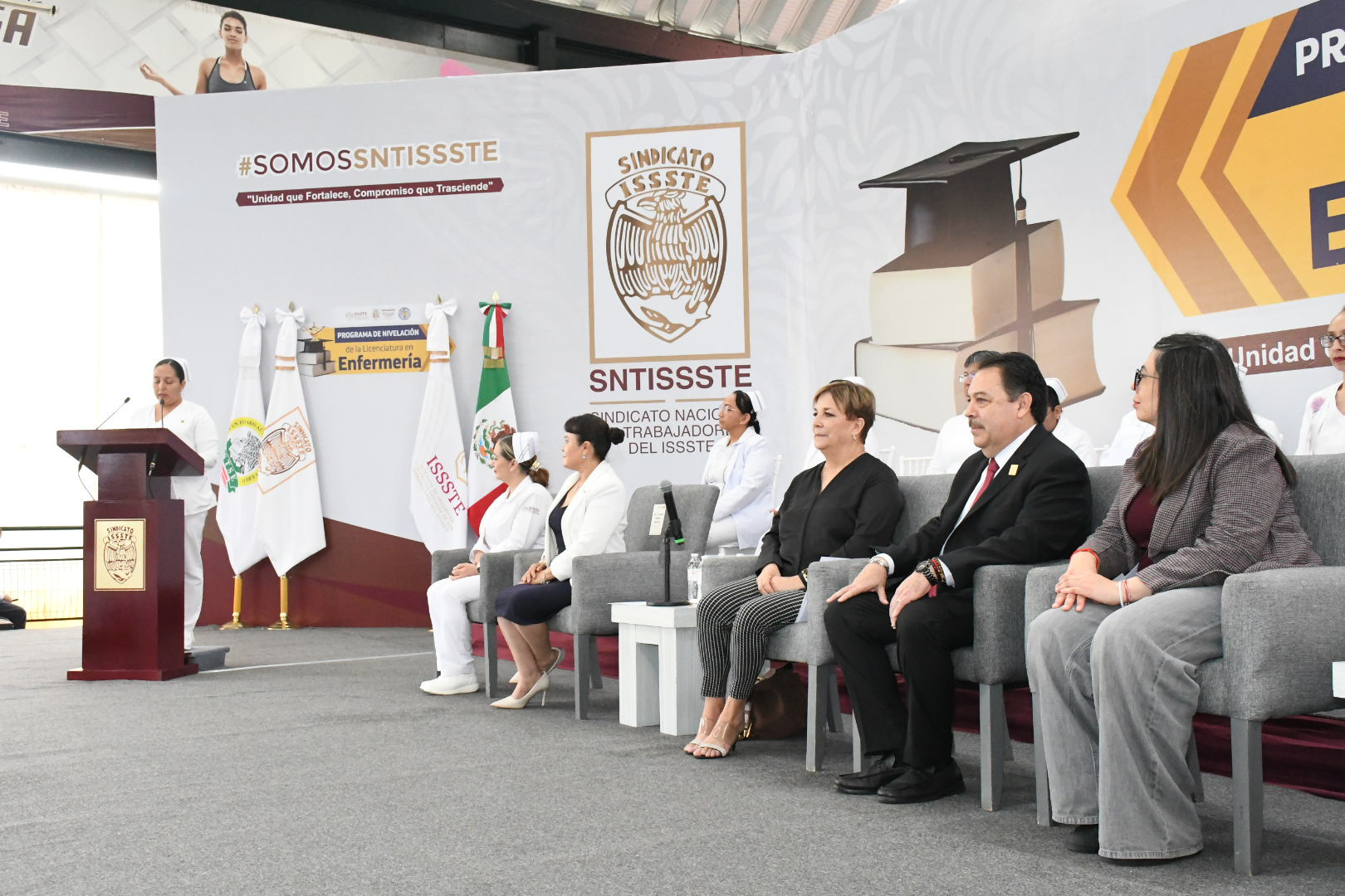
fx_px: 1457
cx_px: 672
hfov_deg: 49.6
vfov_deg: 34.2
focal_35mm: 39
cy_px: 448
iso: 6400
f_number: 10
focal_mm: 26
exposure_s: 1/125
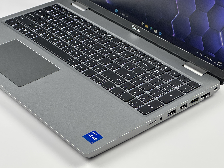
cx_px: 114
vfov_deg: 16.8
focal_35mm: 88
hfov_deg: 22.3
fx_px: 569
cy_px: 80
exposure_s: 1/100
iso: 250
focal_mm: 9
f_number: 2.8
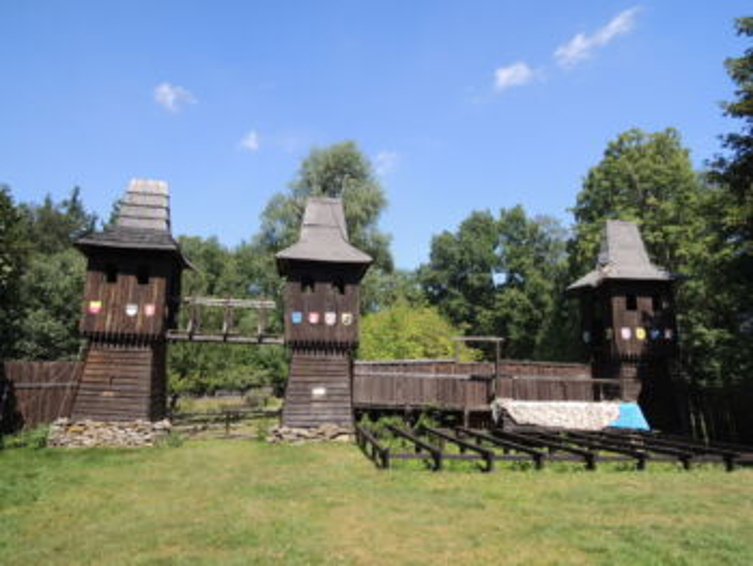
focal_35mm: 24
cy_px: 283
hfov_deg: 71.6
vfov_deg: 56.9
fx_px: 522
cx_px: 376
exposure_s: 1/1000
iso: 100
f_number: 2.8
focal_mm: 4.3
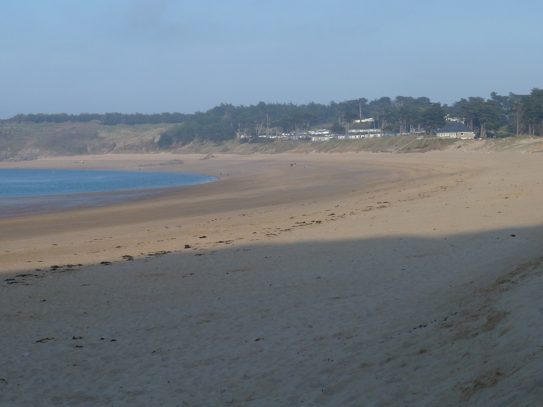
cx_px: 294
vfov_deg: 18.0
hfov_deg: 23.8
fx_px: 1286
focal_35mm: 82
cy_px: 166
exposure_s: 1/400
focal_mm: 11
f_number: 4.5
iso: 80
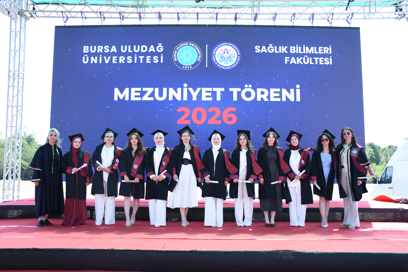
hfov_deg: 55.1
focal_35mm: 34
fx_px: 391
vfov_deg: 38.4
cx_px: 204
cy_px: 136
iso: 200
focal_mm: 23
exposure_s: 1/250
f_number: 5
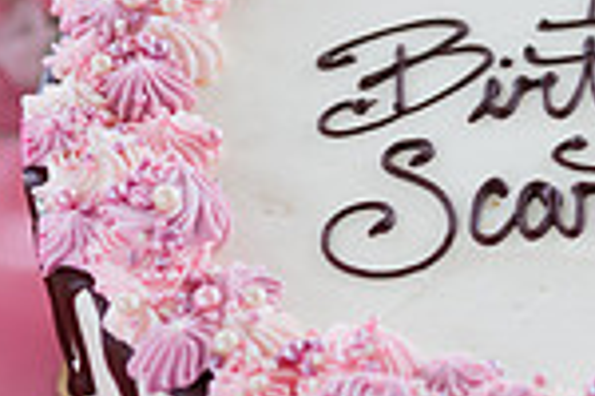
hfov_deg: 11.0
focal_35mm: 185
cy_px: 208
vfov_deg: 7.4
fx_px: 3057
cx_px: 611
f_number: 3.2
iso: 400
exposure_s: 1/125
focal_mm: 48
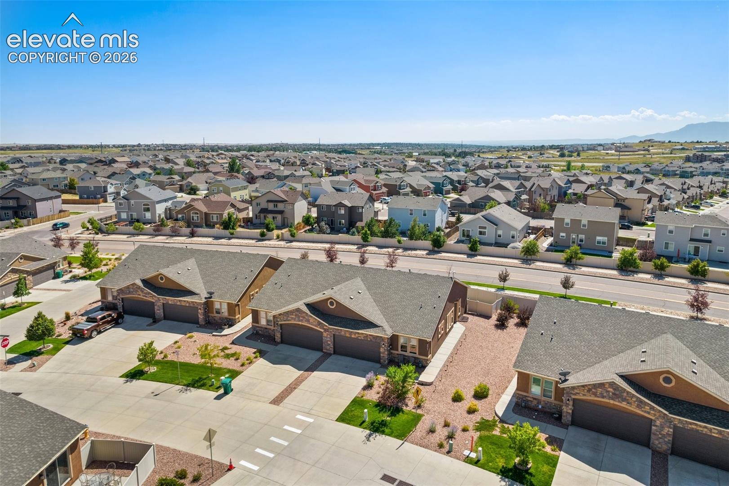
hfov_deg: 78.6
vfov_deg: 57.2
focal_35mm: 22
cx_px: 364
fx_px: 445
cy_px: 243
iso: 100
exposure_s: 1/1250
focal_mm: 8.38
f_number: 2.8
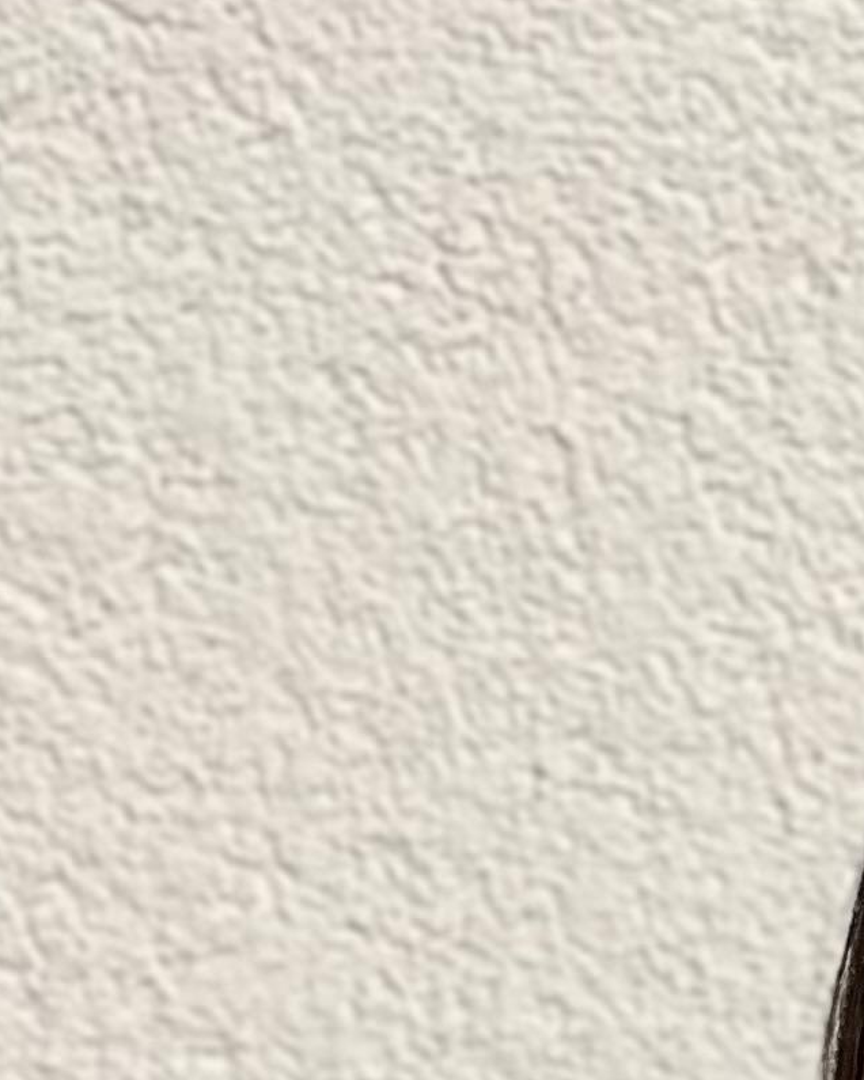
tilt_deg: -6.3
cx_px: 1344
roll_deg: +1.1
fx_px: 12178
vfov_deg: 4.9
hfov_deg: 4.0
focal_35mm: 381
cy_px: 2701
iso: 32
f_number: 2.8
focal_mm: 9
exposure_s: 1/619
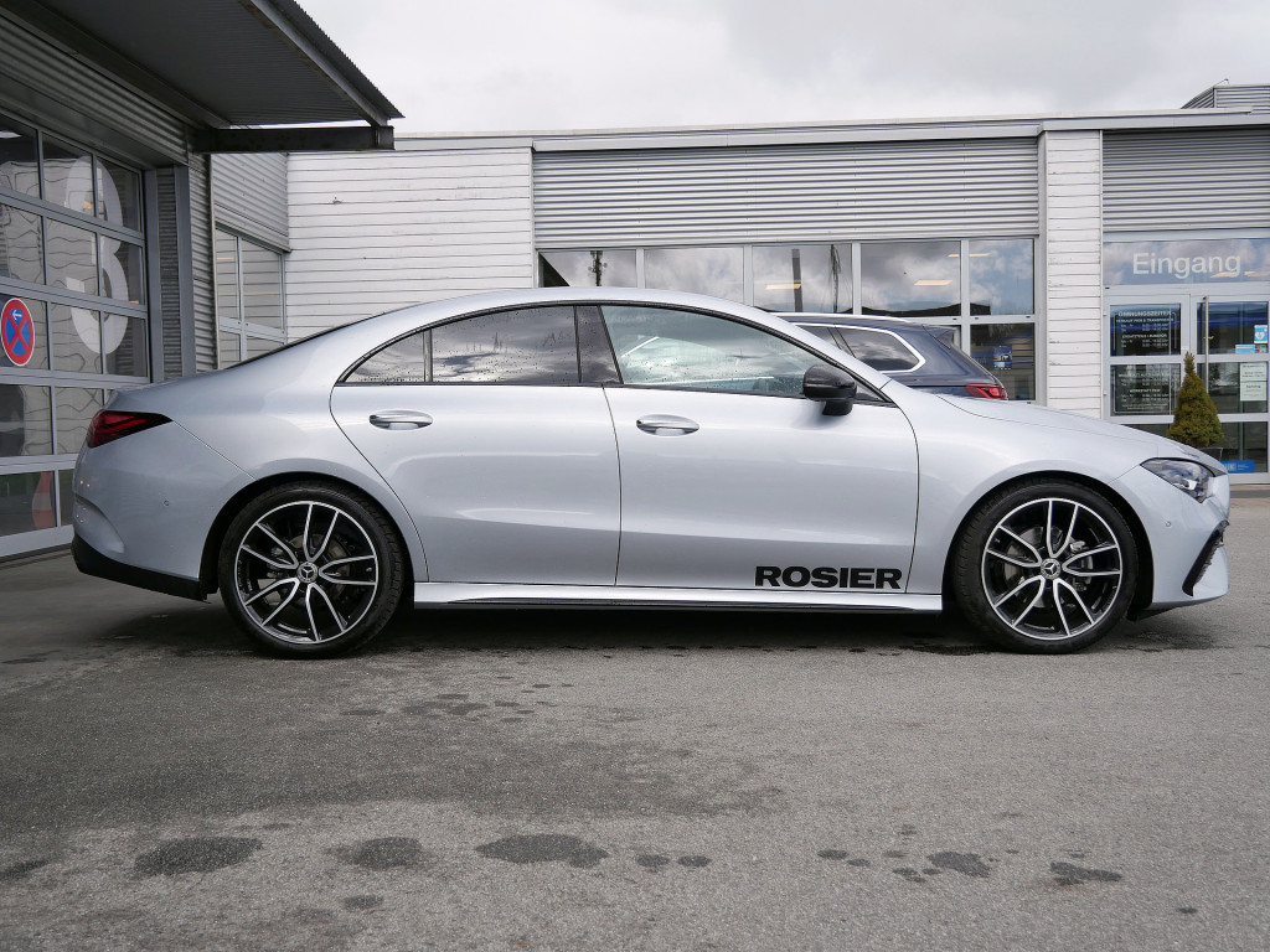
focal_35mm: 36
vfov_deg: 39.7
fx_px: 1321
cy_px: 476
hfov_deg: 51.4
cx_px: 635
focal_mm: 18
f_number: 4
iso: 200
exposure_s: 1/800
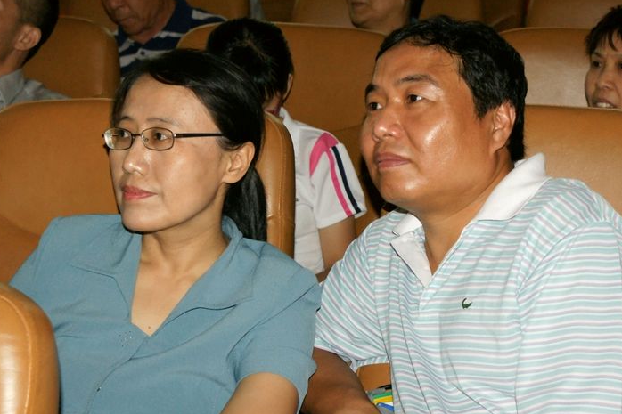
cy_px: 212
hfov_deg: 23.6
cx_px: 300
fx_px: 1485
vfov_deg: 15.9
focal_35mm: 86
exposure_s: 1/80
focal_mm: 50
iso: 1600
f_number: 5.6
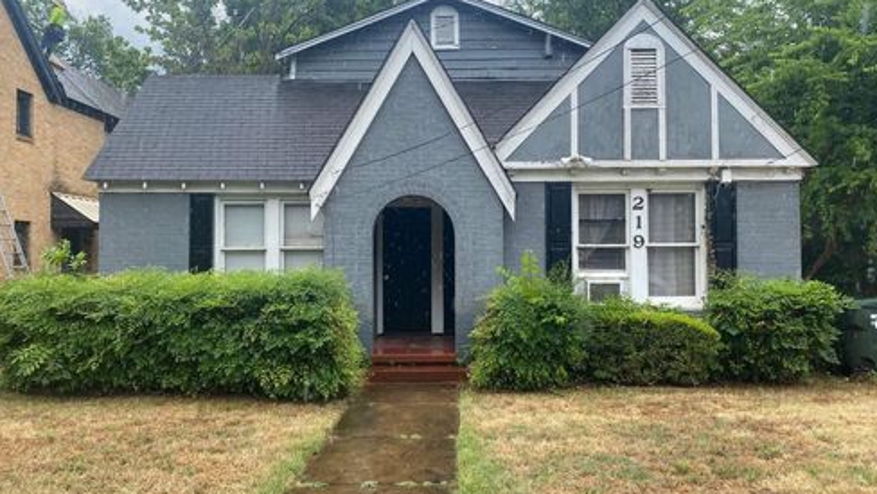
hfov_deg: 66.0
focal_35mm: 29
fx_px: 675
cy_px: 243
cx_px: 447
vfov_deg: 40.2
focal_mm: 4.25
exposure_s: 1/762
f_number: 1.8
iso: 32
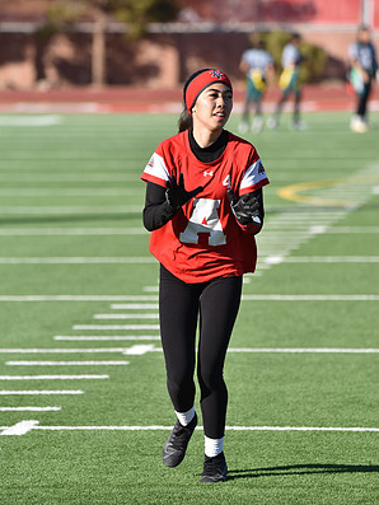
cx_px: 190
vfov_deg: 6.5
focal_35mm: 305
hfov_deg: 4.9
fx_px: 4450
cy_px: 252
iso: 220
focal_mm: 280
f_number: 5.6
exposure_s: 1/1000
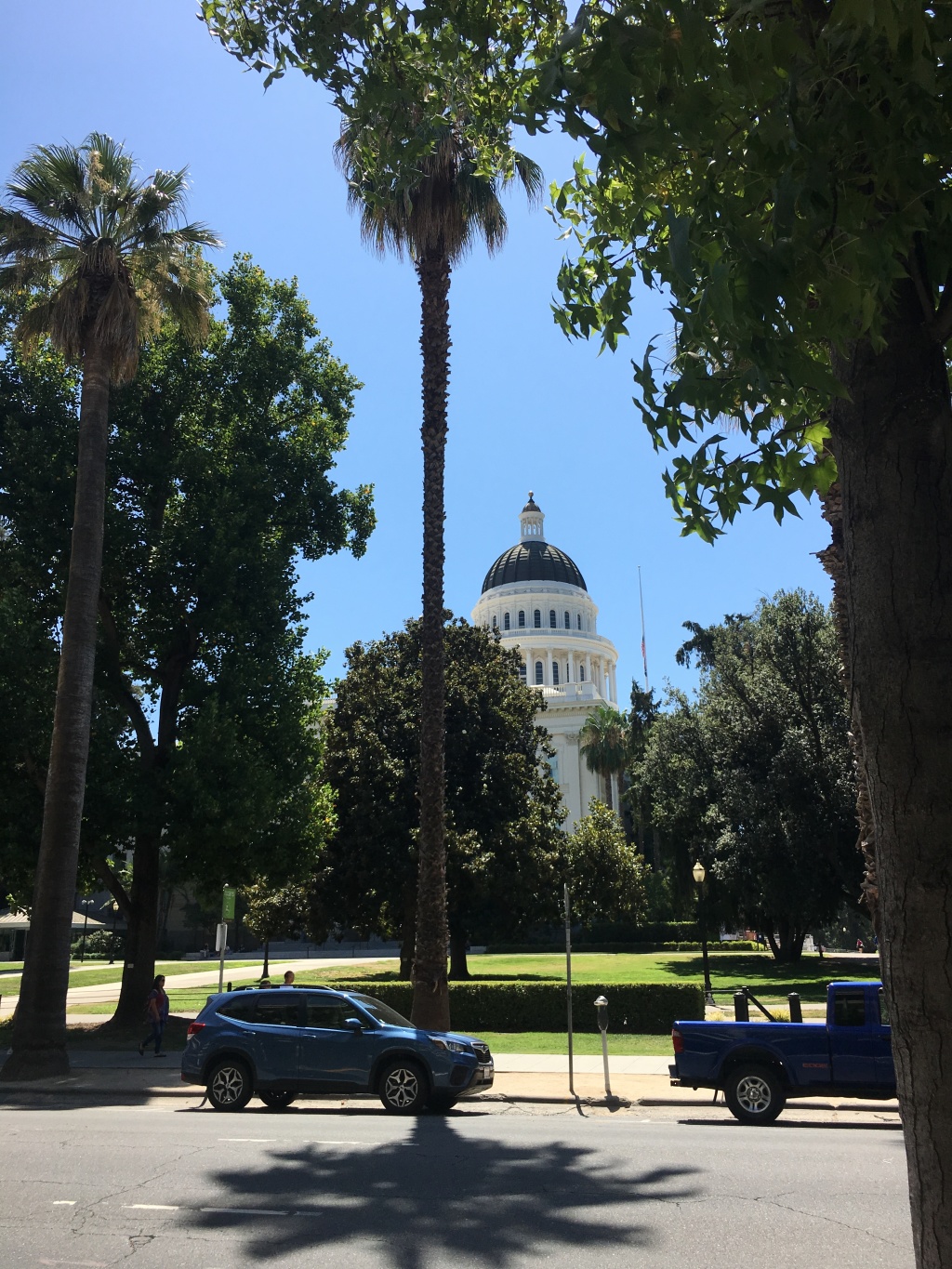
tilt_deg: +17.1
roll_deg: +0.4
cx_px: 476
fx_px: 1063
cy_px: 634
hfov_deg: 48.2
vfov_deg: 61.7
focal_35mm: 29
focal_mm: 4.15
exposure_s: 1/1451
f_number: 2.2
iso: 25
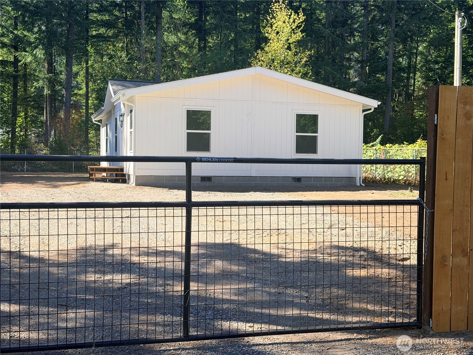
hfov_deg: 39.7
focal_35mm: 48
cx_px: 236
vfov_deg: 30.3
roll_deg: -0.8
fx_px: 656
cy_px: 178
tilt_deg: -1.5
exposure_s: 1/1543
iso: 64
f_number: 1.78
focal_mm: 6.76
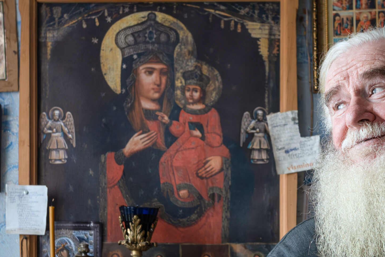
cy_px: 181
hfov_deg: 23.7
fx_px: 909
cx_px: 271
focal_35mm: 85
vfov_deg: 16.0
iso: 1600
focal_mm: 48
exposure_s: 1/100
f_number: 5
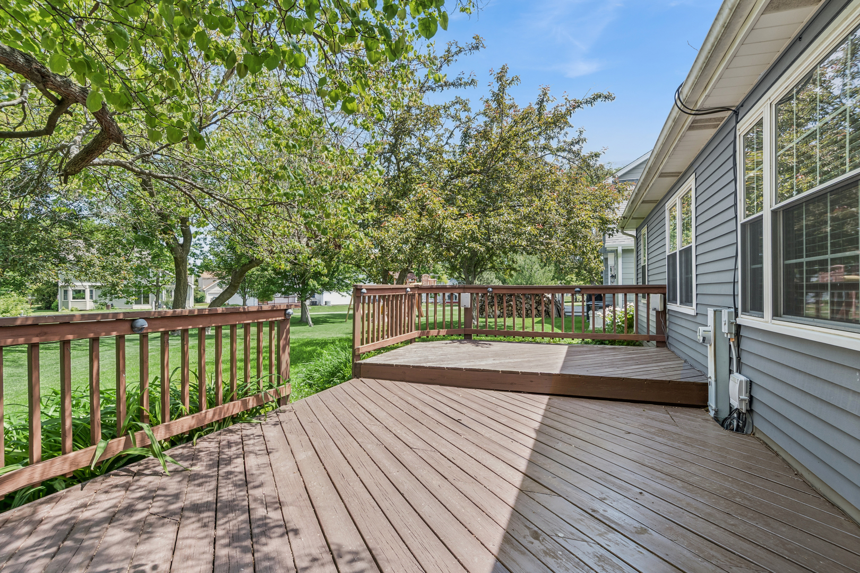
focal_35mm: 18
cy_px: 286
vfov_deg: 67.4
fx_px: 430
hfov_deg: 90.0
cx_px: 430
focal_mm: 12
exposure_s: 1/125
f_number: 8
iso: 250
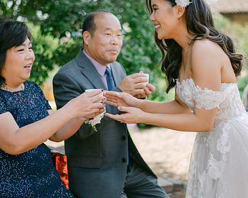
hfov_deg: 27.5
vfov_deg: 22.1
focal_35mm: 69
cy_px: 85
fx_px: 506
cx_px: 120
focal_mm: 50
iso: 100
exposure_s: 1/1600
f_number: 2
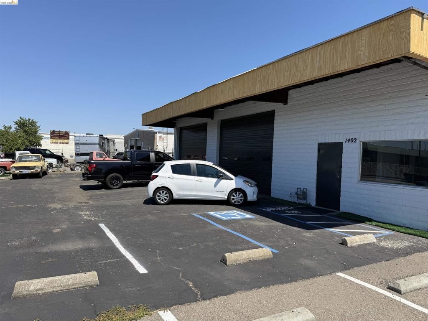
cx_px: 214
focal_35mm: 24
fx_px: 297
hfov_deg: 71.6
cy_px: 160
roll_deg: -2.2
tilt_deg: -0.5
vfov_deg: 56.8
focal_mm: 6.76
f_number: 1.78
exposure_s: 1/4405
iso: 80
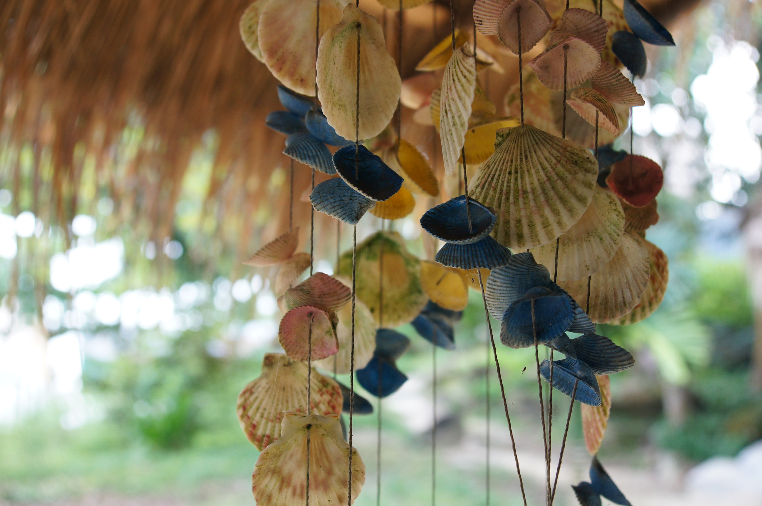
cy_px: 253
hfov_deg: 43.6
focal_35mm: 45
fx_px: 951
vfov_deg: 29.8
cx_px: 381
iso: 1000
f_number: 4
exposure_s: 1/50
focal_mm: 30
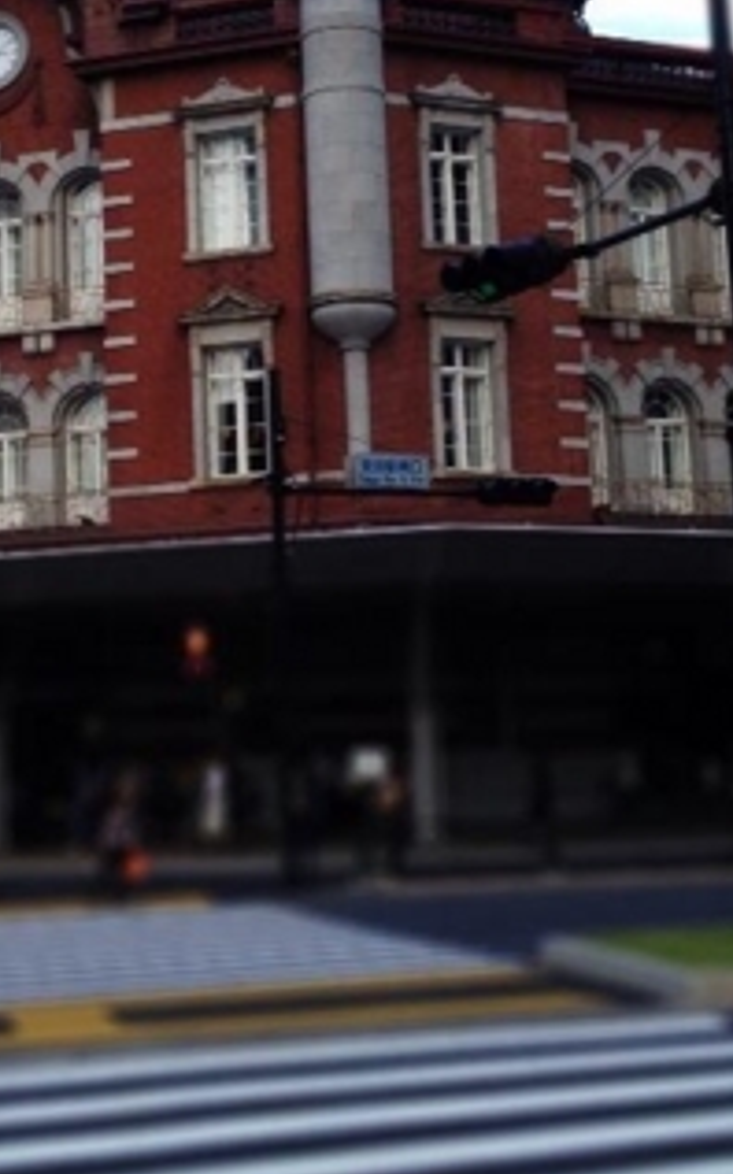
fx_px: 2398
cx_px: 193
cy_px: 330
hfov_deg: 17.3
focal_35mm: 75
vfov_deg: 27.2
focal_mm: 4.28
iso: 50
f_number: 2.4
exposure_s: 1/552
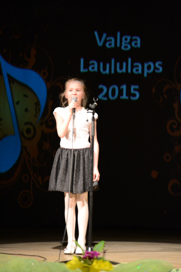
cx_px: 90
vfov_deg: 18.2
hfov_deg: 12.2
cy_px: 136
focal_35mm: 112
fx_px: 848
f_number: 4.2
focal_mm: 75
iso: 1600
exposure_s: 1/50
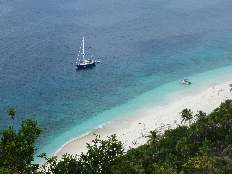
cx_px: 116
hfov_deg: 21.8
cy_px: 87
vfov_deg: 16.4
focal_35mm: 90
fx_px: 603
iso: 80
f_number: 4.3
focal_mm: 14.7
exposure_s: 1/400
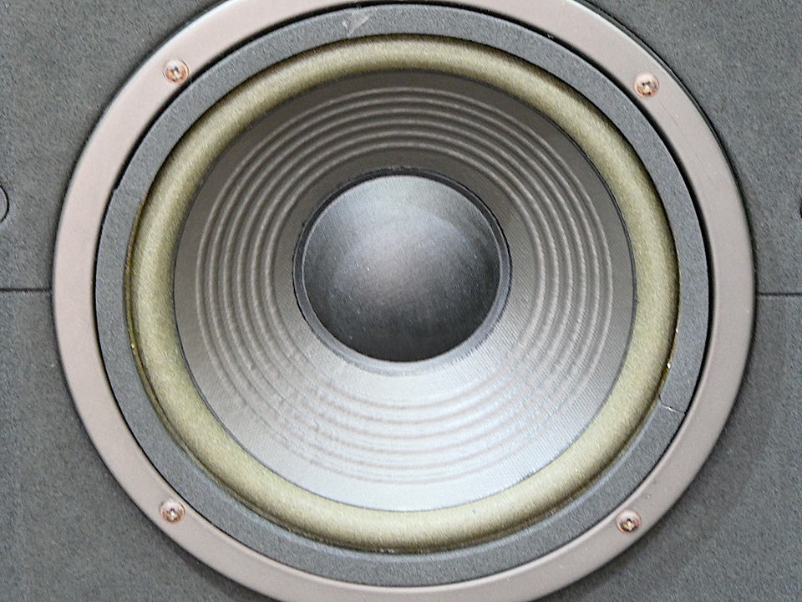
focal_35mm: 200
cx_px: 401
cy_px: 301
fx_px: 4634
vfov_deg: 7.4
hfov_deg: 9.9
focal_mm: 35.8
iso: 400
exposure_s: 1/2.5
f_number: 5.6
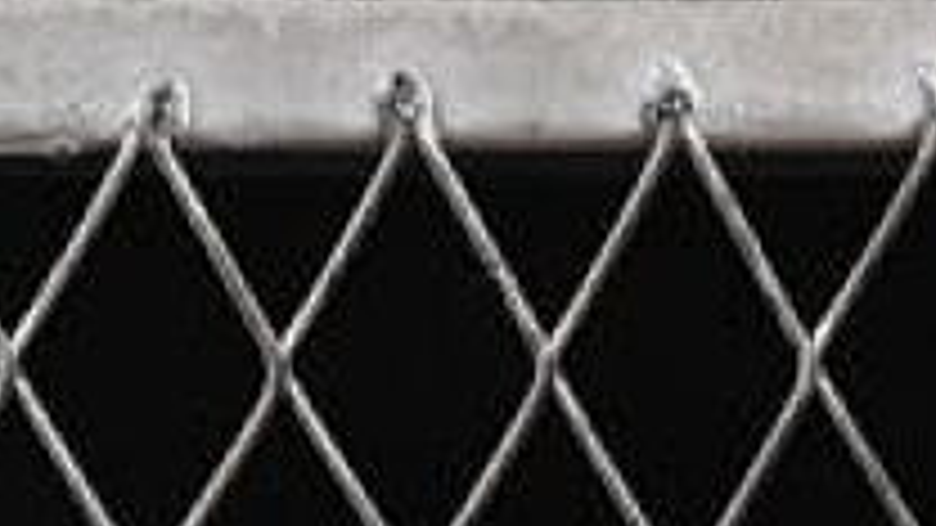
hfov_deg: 5.3
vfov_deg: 2.9
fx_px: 10101
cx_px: 189
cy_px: -1048
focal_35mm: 407
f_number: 6.3
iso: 160
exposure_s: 1/60
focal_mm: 50
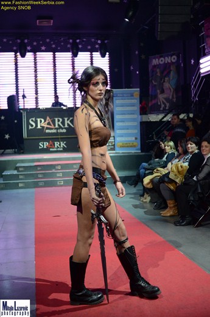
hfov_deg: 31.8
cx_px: 105
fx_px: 369
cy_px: 158
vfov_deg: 46.5
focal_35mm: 42
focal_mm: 28
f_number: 2.8
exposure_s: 1/125
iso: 1250
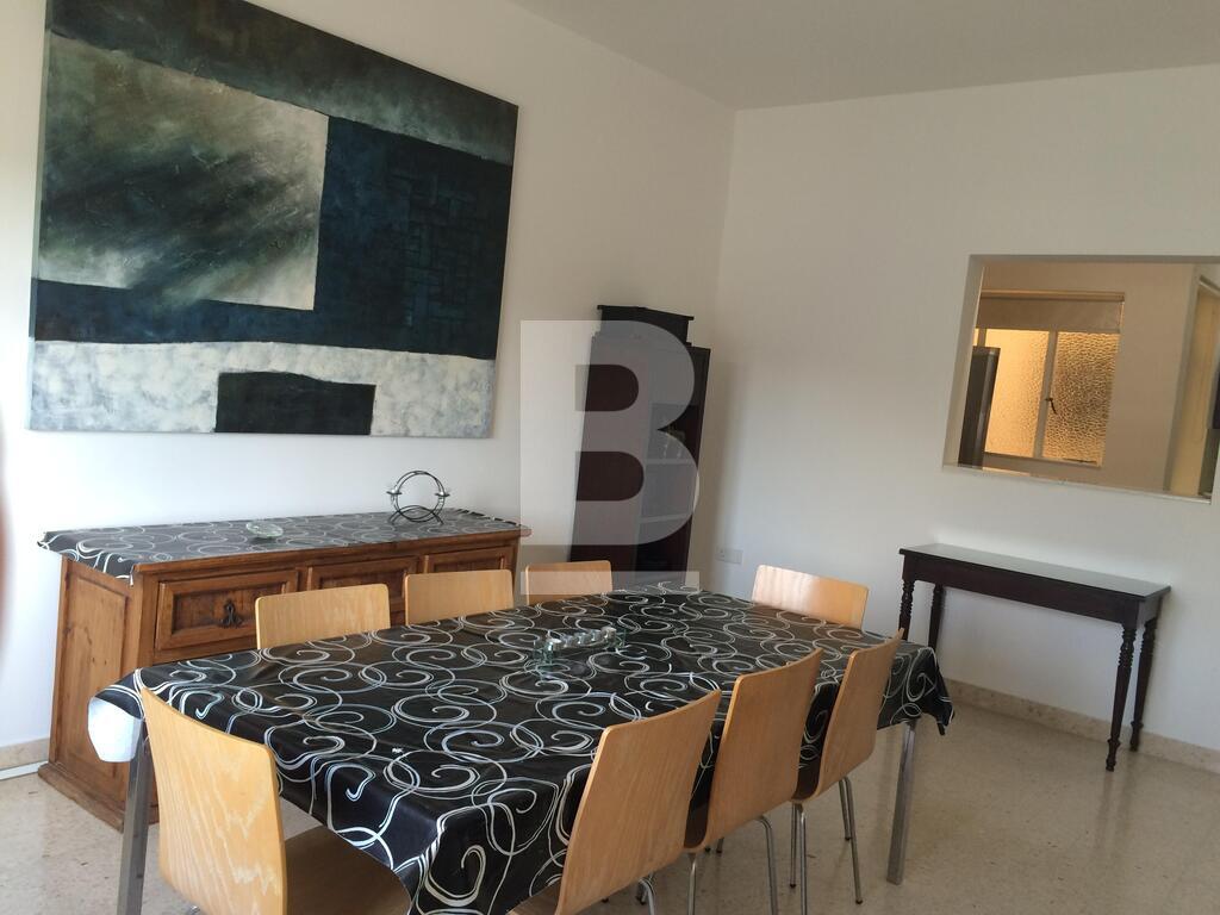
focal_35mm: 29
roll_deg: -5.4
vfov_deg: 48.2
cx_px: 610
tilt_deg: -4.5
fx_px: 1022
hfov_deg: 61.7
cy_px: 458
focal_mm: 4.15
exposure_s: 1/33
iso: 40
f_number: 2.2
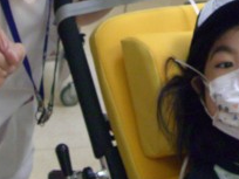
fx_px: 822
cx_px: 163
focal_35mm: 119
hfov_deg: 16.5
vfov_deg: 12.1
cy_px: -53
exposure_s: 1/100
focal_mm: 7.9
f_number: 2.8
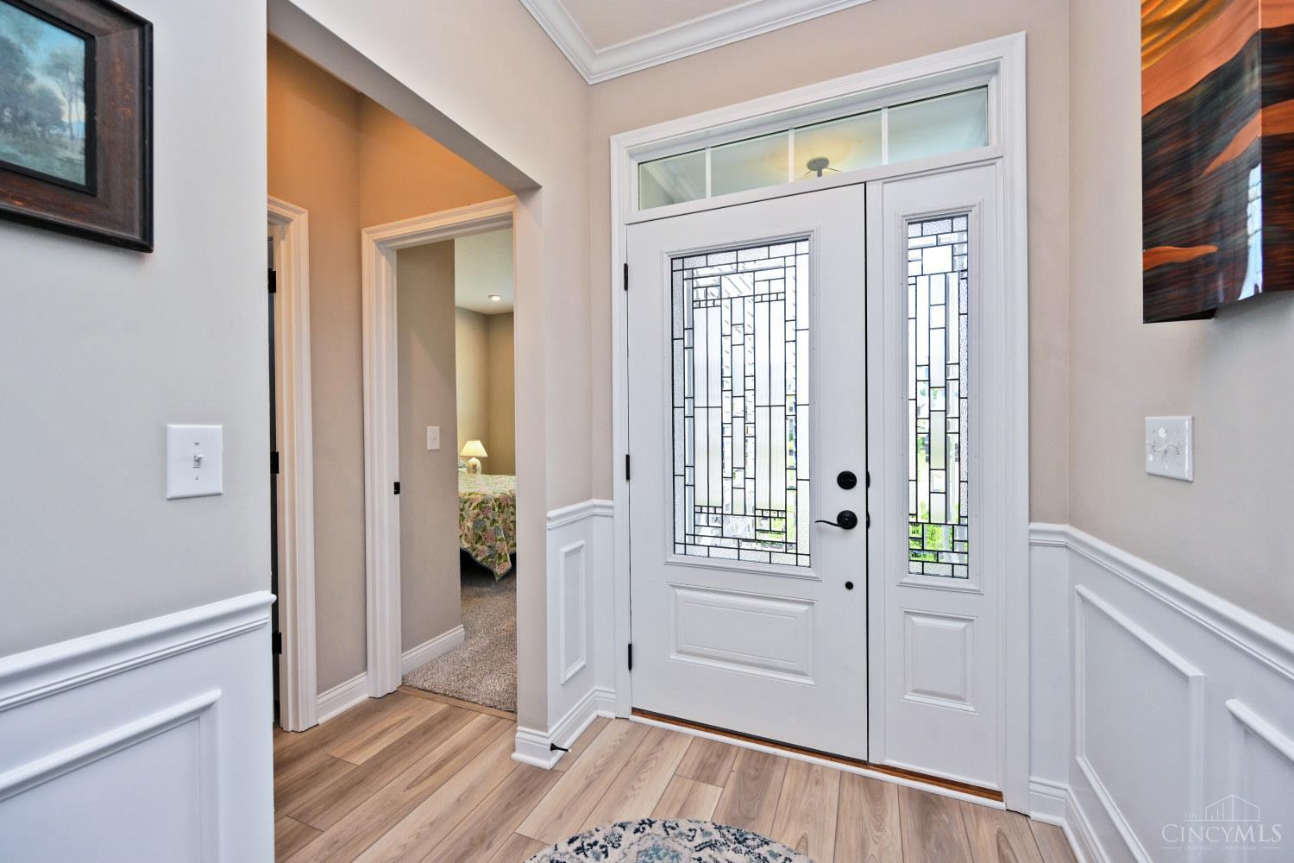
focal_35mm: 14
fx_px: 503
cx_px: 647
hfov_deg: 104.3
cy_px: 432
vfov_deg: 81.2
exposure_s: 1/125
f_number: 5.6
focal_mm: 14
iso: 180
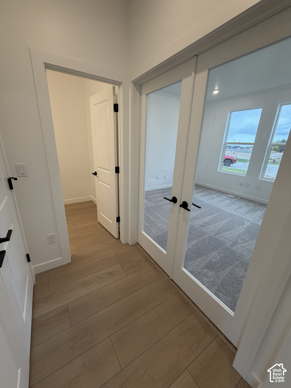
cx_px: 146
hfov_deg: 85.7
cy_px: 194
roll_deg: -2.1
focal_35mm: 14
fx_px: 157
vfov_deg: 102.1
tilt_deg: -17.6
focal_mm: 2.22
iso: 125
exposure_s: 1/120
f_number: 2.2
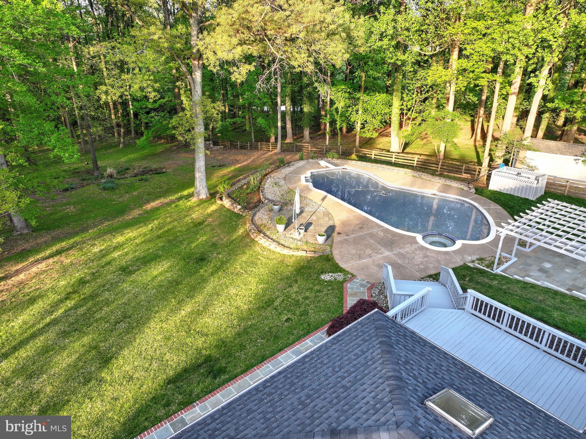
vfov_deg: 56.8
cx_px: 293
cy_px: 220
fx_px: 406
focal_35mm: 24
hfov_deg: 71.6
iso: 130
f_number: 2.8
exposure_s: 1/320
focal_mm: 12.3
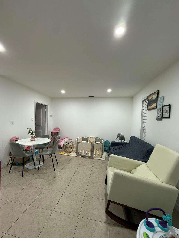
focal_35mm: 15
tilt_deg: -1.2
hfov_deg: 81.7
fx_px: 103
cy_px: 124
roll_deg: -2.2
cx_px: 85
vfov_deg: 98.1
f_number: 2.2
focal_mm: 2.22
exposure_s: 1/60
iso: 200
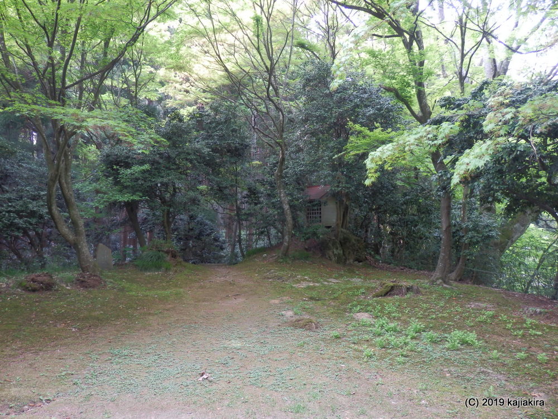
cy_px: 210
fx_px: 403
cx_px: 279
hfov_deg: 69.4
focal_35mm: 25
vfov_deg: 54.9
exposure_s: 1/30
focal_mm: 4.5
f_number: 3
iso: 100
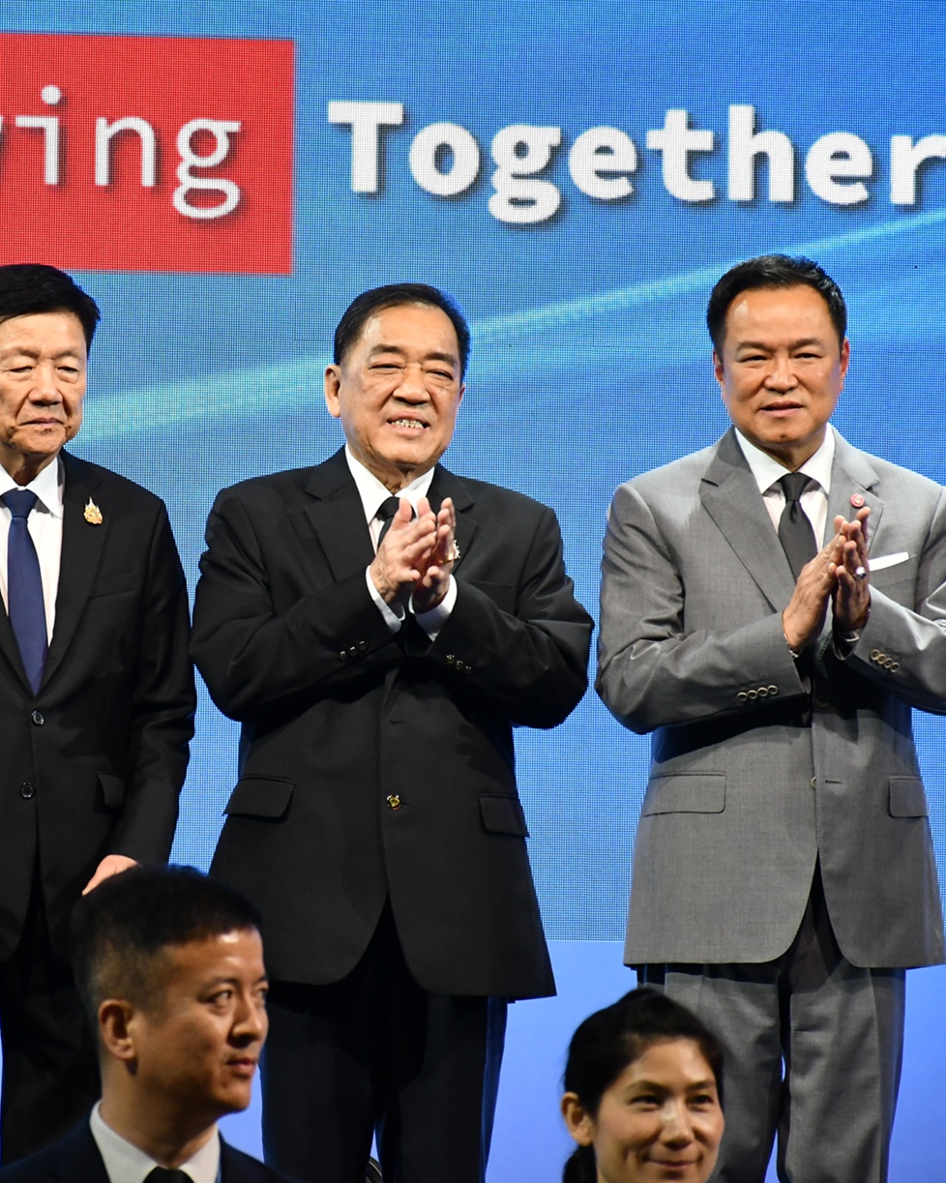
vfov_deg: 7.5
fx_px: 9067
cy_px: 593
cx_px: 227
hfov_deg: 6.0
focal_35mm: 259
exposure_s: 1/250
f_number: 5.6
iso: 1800
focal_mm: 122
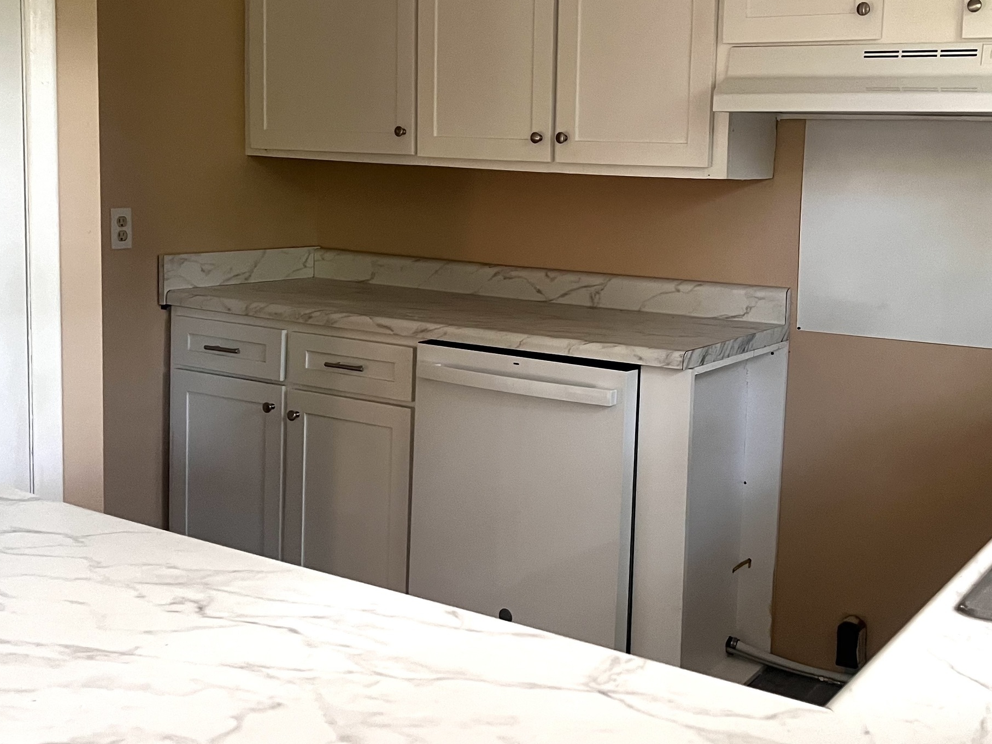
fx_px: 1261
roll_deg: -1.8
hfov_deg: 42.9
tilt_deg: -6.2
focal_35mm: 44
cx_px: 560
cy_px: 298
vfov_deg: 32.8
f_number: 1.5
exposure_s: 1/60
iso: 400
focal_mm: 5.7
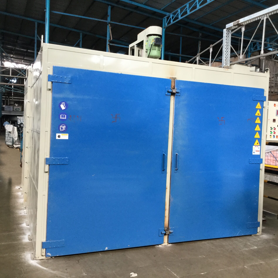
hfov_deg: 44.7
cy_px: 137
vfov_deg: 44.9
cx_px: 164
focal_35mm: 37
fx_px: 336
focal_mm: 3.3
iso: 25
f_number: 2.4
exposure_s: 1/30
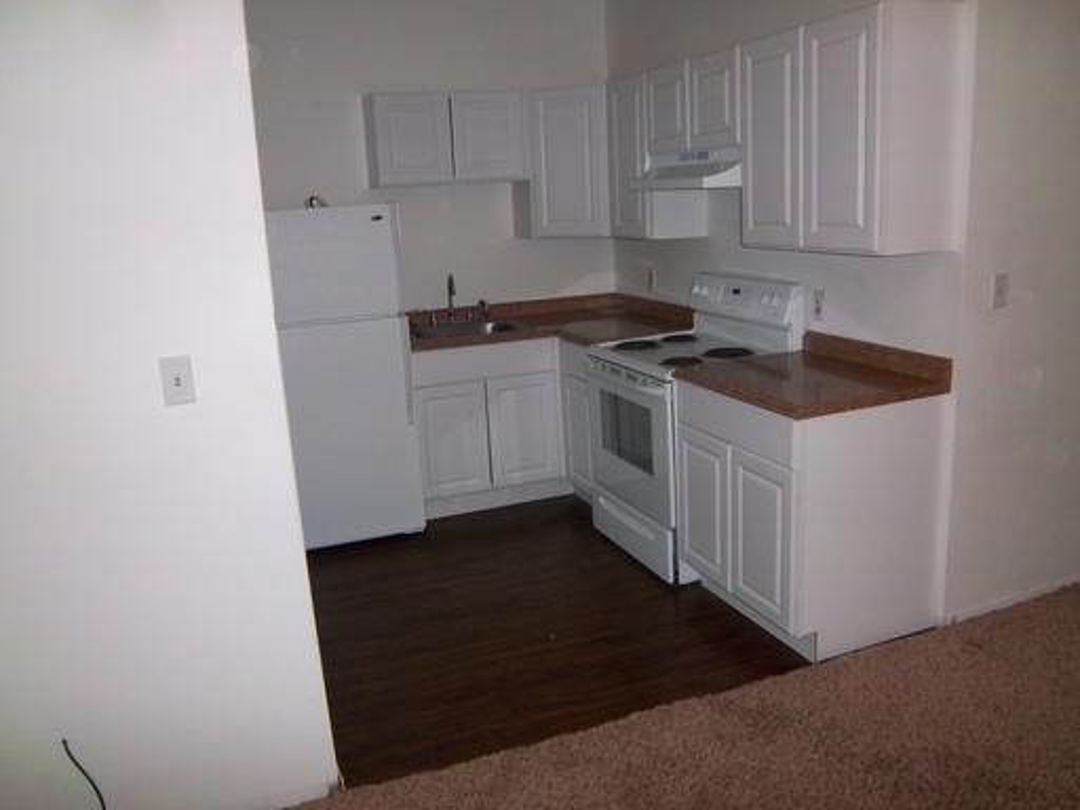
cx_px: 540
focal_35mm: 28
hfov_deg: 63.4
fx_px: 874
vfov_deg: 49.7
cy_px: 405
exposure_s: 1/30
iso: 160
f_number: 3.5
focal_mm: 5.05
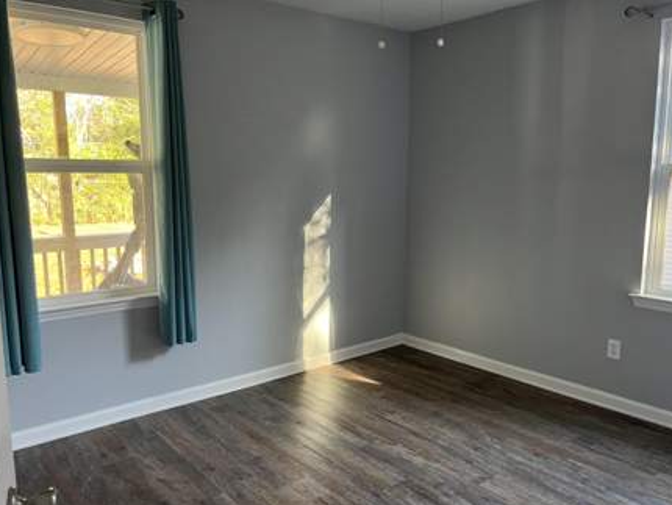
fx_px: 563
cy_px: 255
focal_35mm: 29
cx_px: 328
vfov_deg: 48.3
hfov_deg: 61.6
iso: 125
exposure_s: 1/60
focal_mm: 5.1
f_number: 1.6
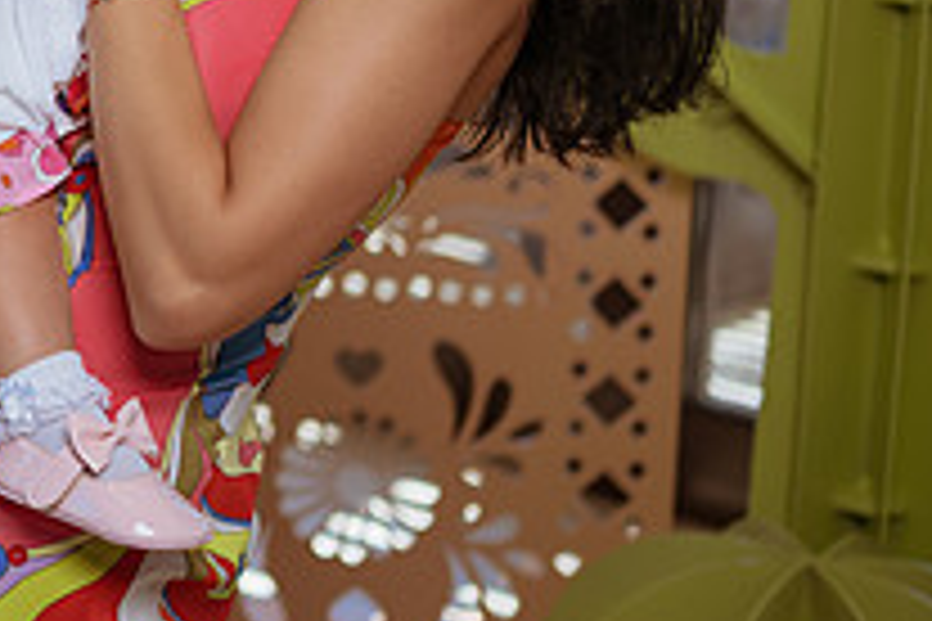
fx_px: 2537
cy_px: -97
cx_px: -234
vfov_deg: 13.6
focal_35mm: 98
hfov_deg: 19.4
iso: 160
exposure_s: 1/1250
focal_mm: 35
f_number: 1.8
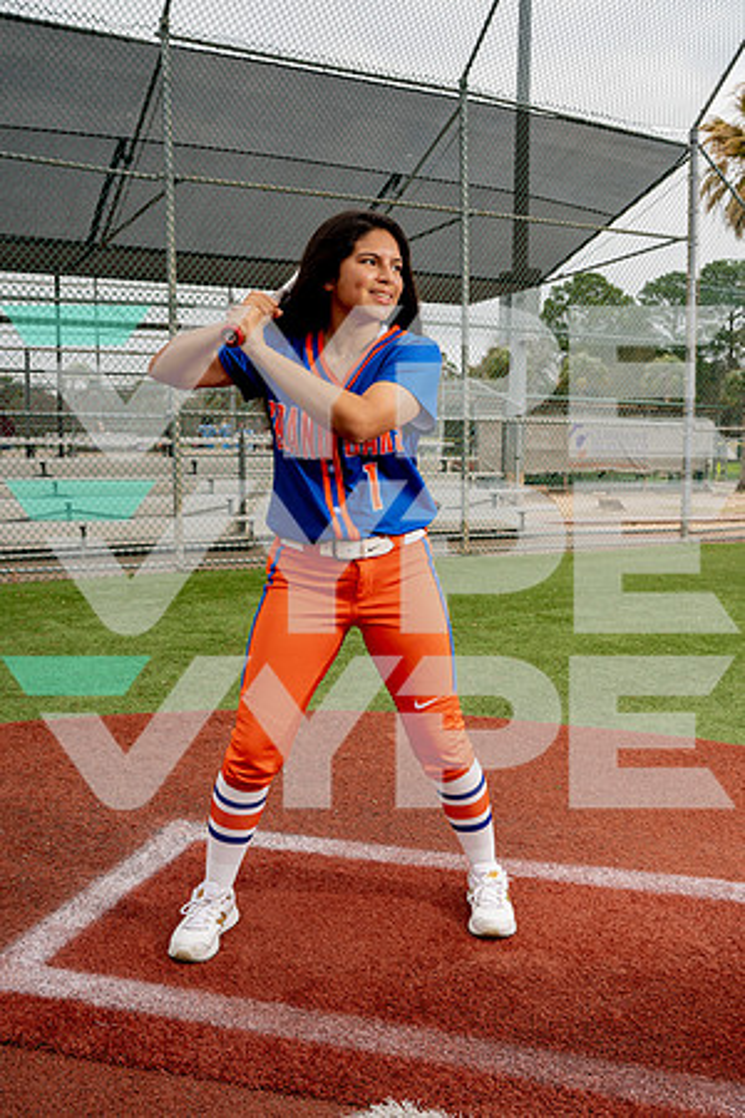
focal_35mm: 35
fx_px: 1086
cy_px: 559
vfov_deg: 54.4
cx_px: 372
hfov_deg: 37.9
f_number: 8
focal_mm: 35
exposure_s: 1/250
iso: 125
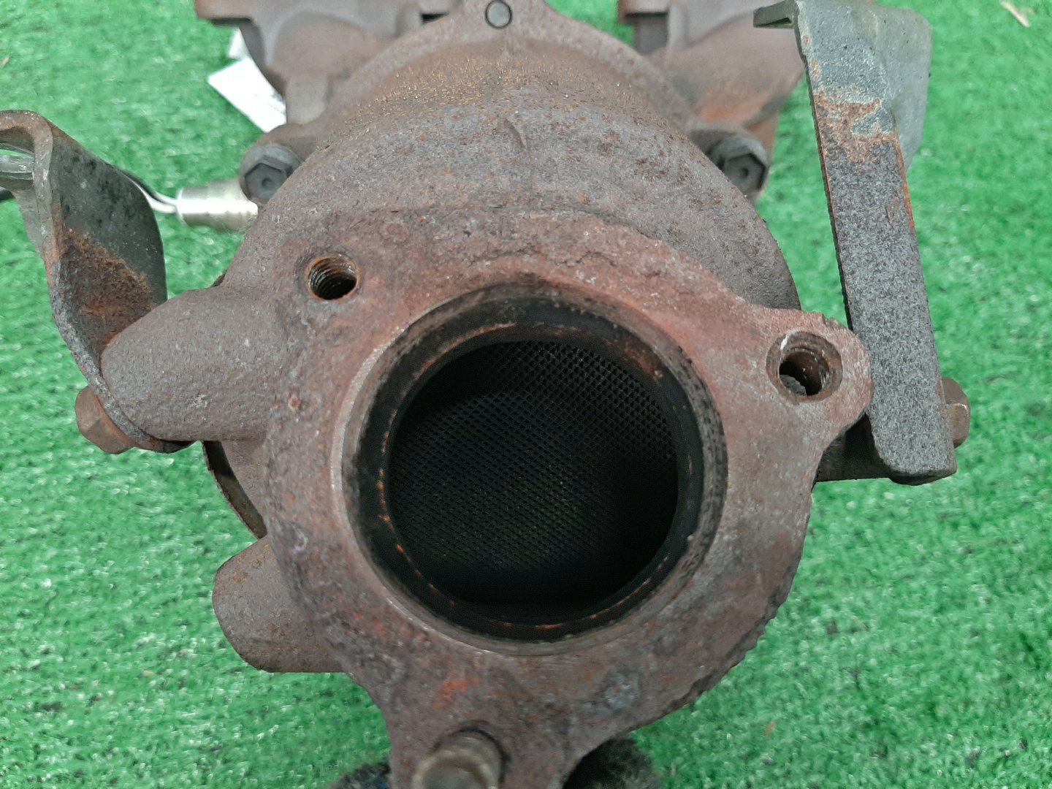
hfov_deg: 67.3
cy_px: 394
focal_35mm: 26
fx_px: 790
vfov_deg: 53.1
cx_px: 526
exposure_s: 1/50
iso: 223
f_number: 1.7
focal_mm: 3.93
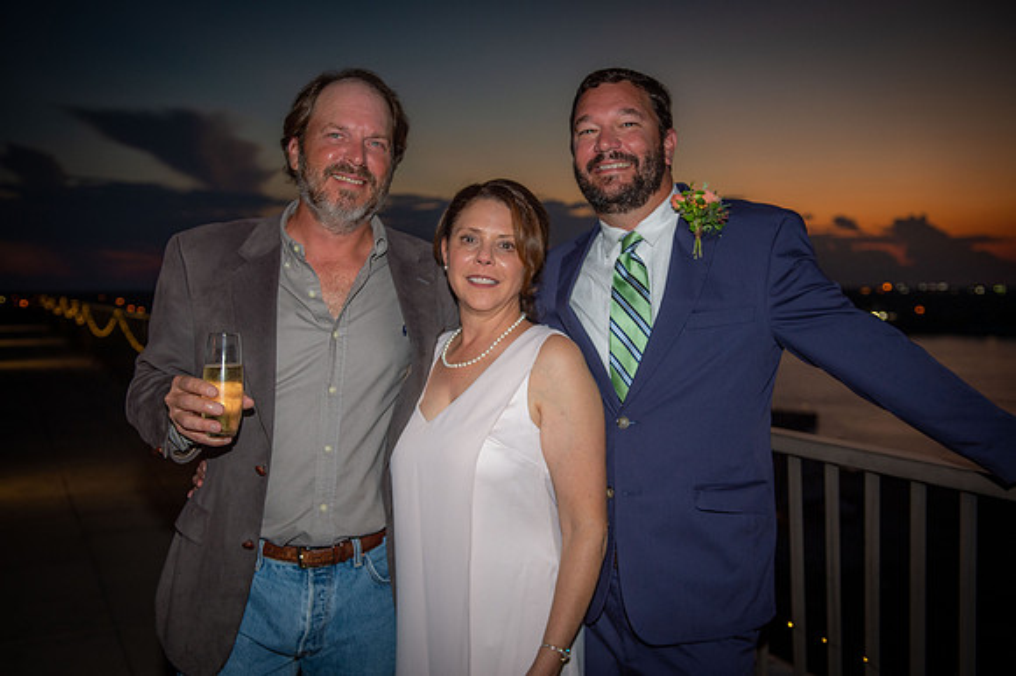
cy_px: 338
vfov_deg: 35.0
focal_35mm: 38
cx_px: 508
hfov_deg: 50.7
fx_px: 1072
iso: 1000
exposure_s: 1/160
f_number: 4
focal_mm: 38
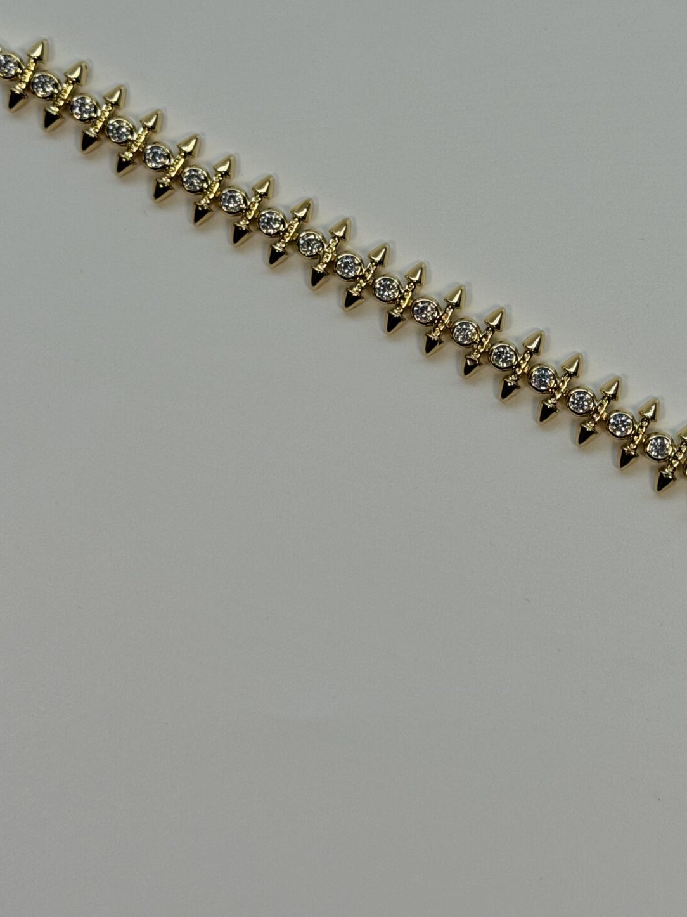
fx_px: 2250
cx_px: 470
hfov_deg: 17.3
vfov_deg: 23.0
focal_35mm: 85
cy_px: 334
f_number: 1.78
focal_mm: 6.76
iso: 64
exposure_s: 1/368
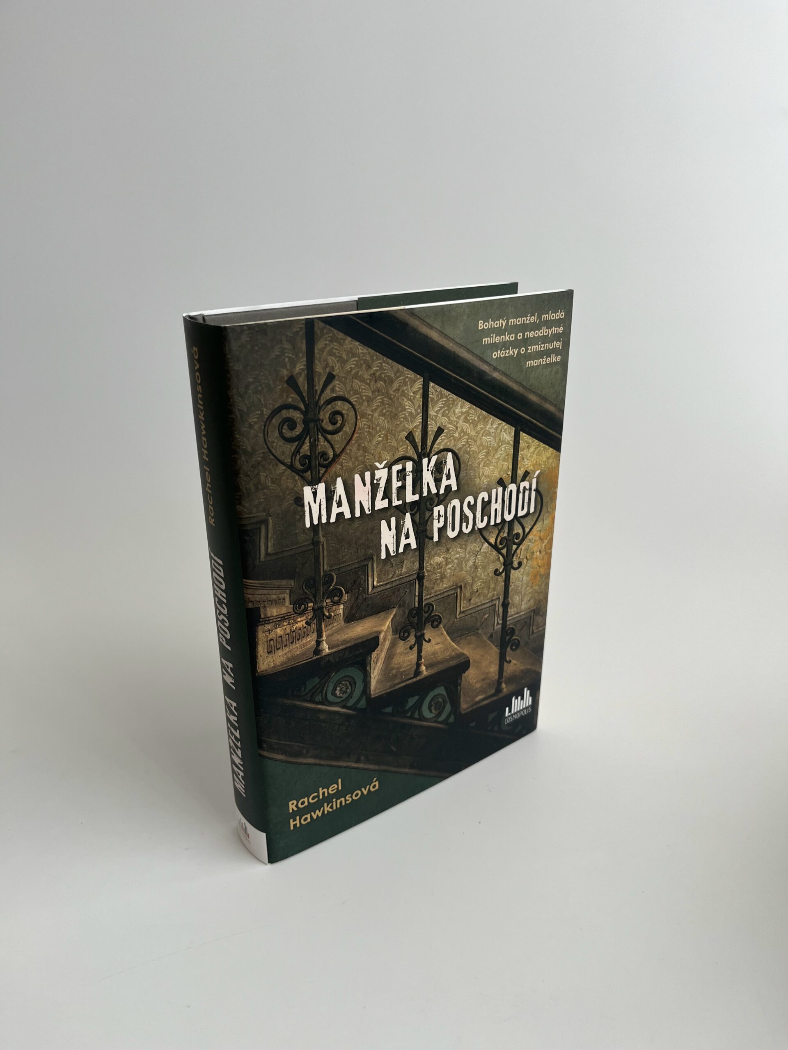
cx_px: 394
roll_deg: +1.0
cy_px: 525
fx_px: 789
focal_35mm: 26
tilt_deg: -22.6
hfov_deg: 53.1
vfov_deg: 67.3
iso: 64
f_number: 1.6
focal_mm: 5.1
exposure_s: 1/122
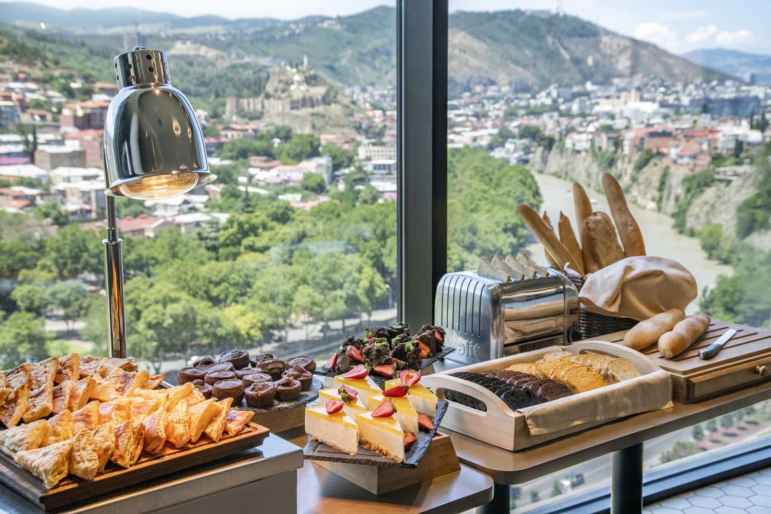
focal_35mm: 48
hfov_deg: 41.1
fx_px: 1028
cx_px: 386
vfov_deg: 28.1
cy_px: 257
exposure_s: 1/400
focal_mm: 48
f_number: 9
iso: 1600
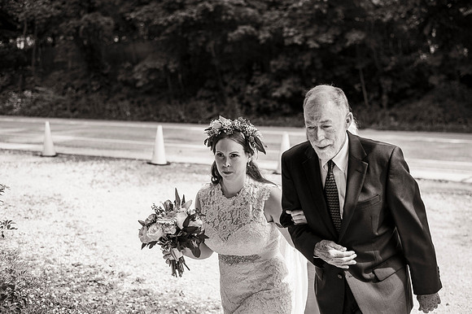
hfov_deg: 39.6
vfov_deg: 27.0
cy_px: 157
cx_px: 236
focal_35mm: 50
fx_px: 655
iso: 320
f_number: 2.8
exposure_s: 1/2000
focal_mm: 50
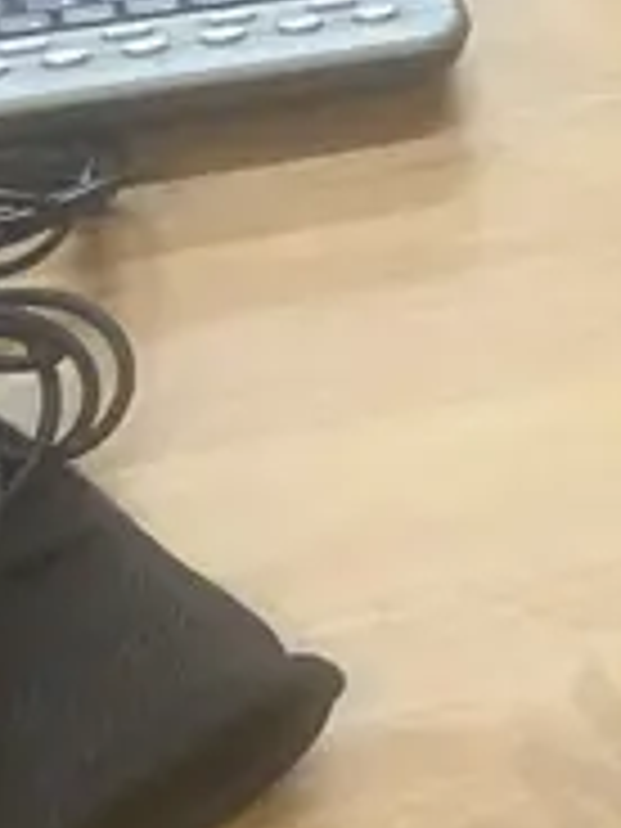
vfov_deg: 11.9
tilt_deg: -19.5
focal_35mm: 156
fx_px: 3731
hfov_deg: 8.5
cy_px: -526
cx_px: 1575
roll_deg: -4.5
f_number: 1.8
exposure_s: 1/50
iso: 160
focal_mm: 3.99
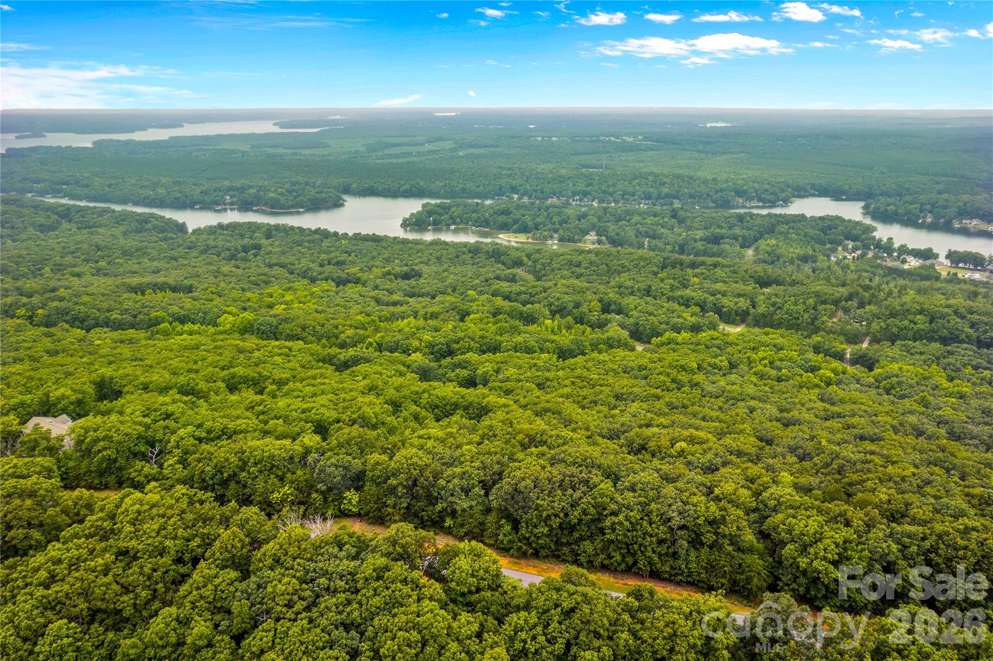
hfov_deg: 78.6
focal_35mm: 22
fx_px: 606
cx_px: 496
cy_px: 330
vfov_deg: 57.2
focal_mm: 8.38
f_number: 2.8
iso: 100
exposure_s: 1/200
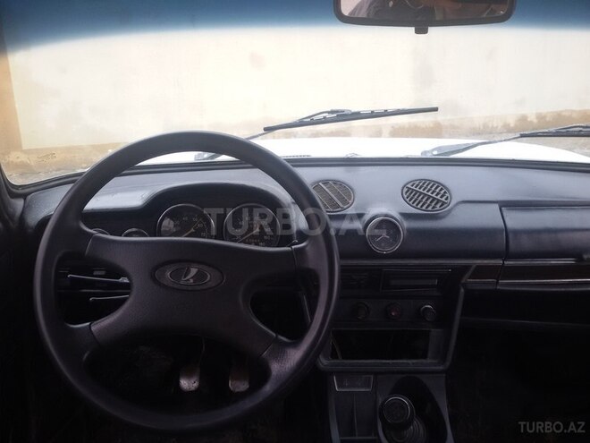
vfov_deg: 45.4
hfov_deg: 58.4
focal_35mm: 31
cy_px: 222
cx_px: 295
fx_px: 528
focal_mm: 2.93
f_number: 2.4
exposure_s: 1/50
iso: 50
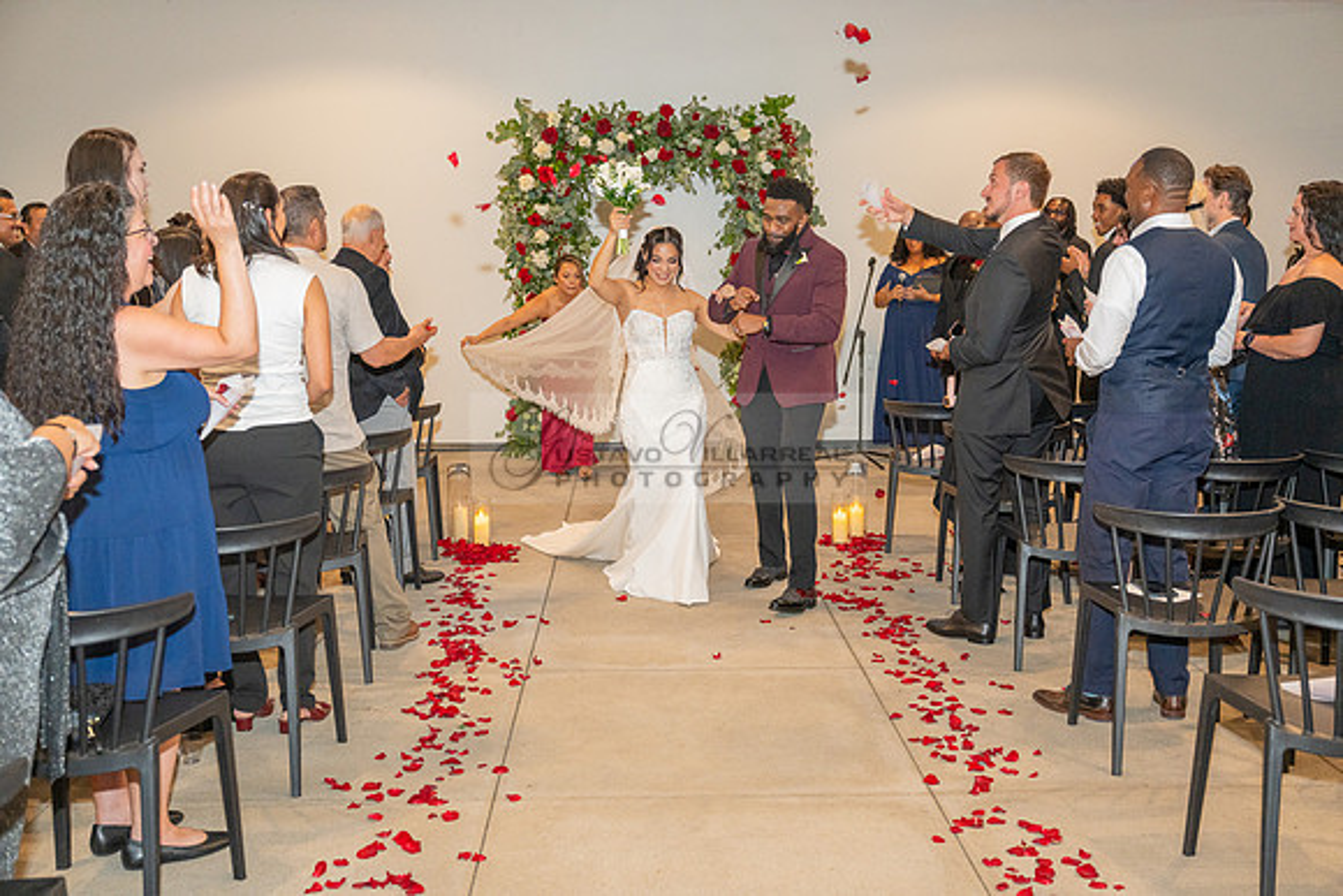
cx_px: 672
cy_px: 448
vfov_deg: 35.1
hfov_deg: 50.7
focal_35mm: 38
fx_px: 1418
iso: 1250
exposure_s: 1/200
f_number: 3.5
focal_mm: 38
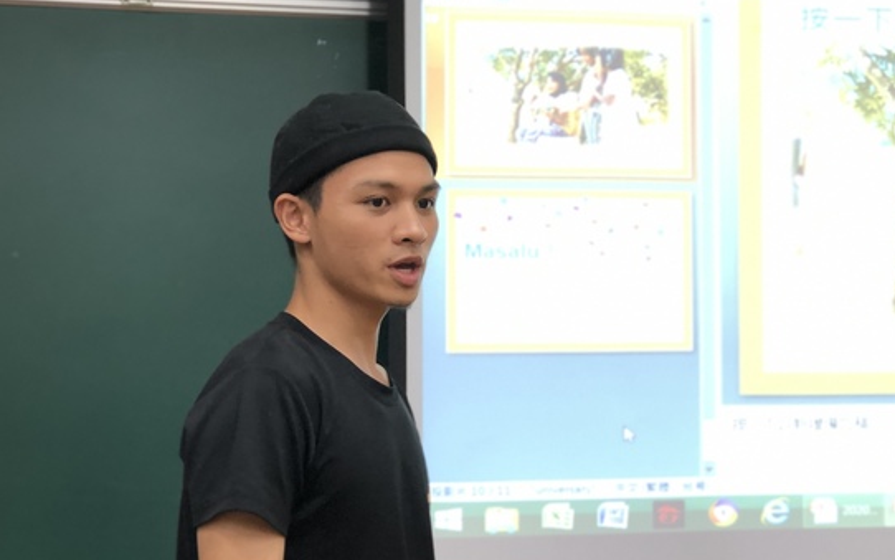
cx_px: 360
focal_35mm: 78
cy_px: 361
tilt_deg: -0.7
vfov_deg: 16.7
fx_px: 1903
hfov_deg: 26.4
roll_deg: +0.0
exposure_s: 1/30
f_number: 2.8
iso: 80
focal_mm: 6.6
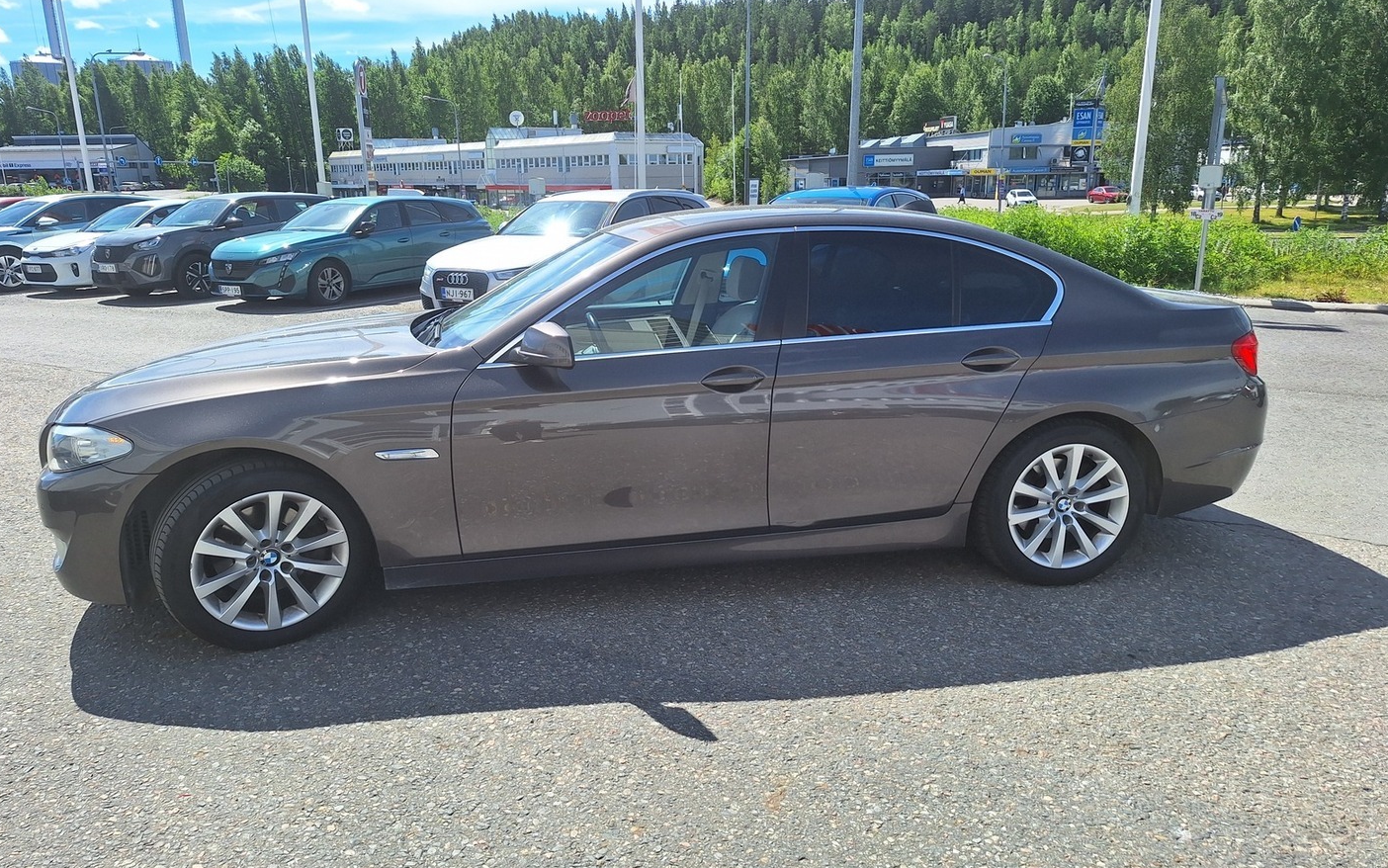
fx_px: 946
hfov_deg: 72.5
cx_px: 685
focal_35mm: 25
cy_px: 460
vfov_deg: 49.3
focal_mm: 5.54
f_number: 1.8
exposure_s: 1/2392
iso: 40
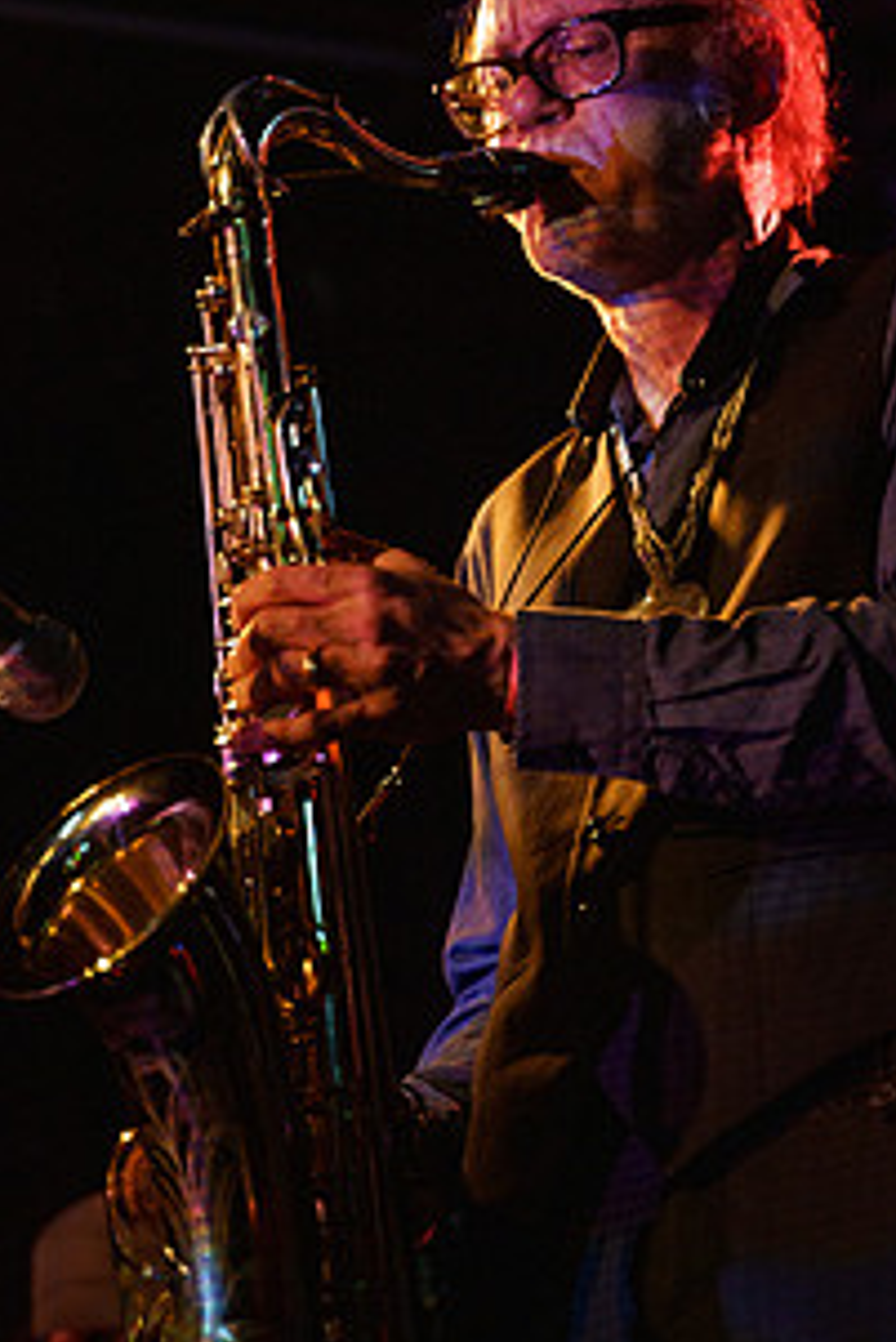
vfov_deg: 18.2
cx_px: 557
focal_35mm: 112
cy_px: 606
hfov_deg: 12.2
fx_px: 4176
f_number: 2.8
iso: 6400
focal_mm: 75
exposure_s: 1/100
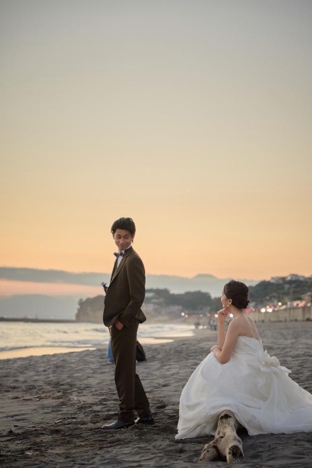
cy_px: 247
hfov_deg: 17.5
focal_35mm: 78
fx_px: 1014
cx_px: 165
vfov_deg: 26.0
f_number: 2.8
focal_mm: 70
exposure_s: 1/500
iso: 500
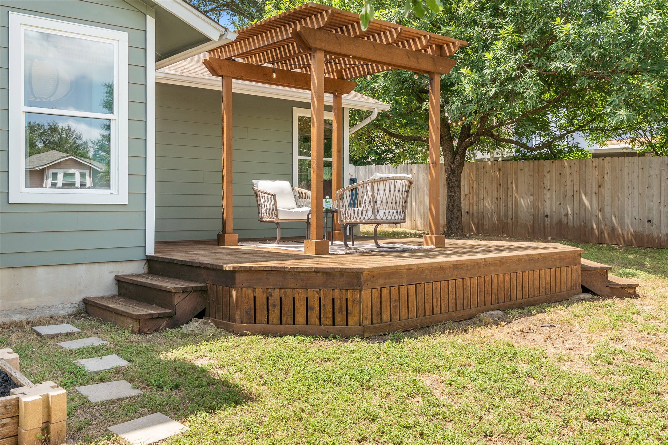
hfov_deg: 57.2
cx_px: 334
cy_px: 222
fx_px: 612
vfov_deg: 40.0
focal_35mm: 33
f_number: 8
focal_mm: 22
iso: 100
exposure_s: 1/30
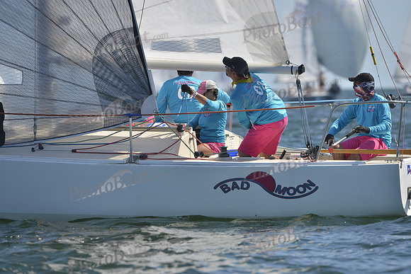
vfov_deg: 3.4
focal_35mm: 400
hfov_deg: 5.2
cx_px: 206
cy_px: 137
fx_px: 4568
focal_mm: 400
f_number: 6.3
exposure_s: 1/1000
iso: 200
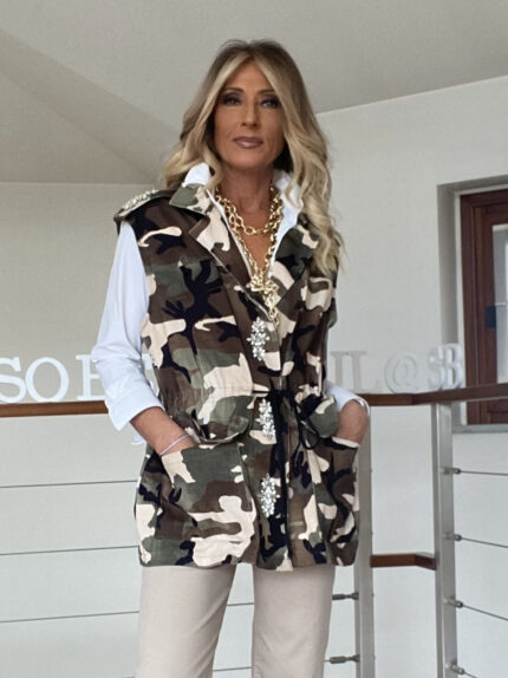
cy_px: 339
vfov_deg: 60.0
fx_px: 587
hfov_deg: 46.8
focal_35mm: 30
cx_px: 254
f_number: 2.2
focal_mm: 2.71
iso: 100
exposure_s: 1/81
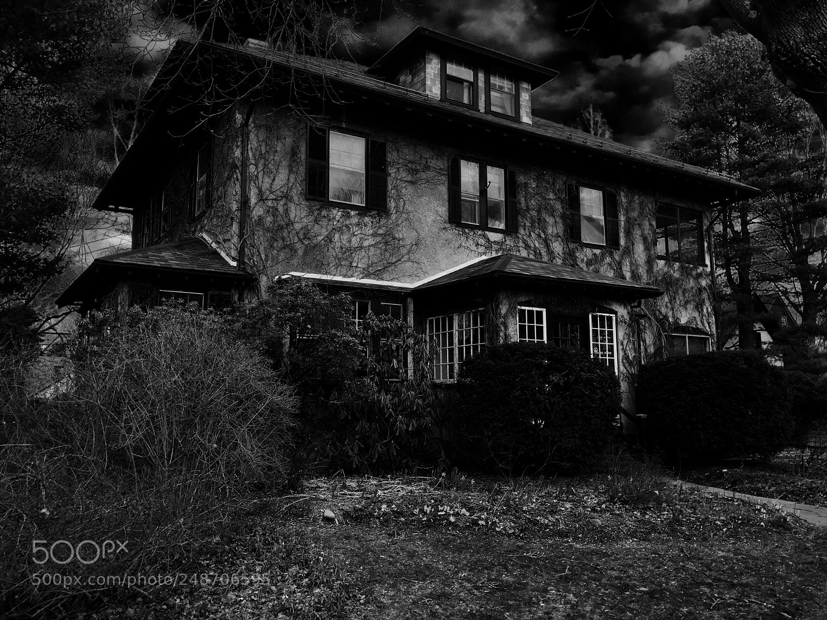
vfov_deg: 48.2
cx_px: 414
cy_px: 310
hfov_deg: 61.7
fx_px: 693
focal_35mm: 29
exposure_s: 1/30
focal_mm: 4.15
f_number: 2.2
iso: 25
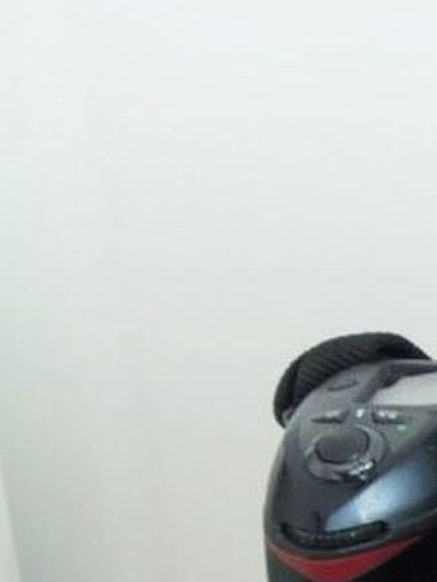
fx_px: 1614
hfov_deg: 14.3
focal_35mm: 96
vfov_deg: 19.7
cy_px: 610
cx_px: 675
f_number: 3
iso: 800
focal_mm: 5.5
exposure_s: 1/10
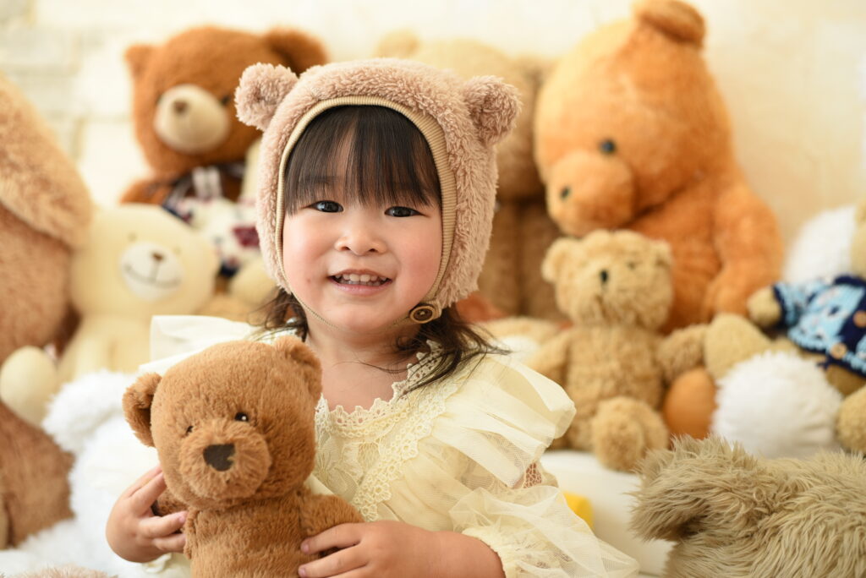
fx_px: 1203
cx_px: 433
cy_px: 289
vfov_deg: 27.0
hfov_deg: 39.6
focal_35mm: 50
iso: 200
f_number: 2.8
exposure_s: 1/160
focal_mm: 50
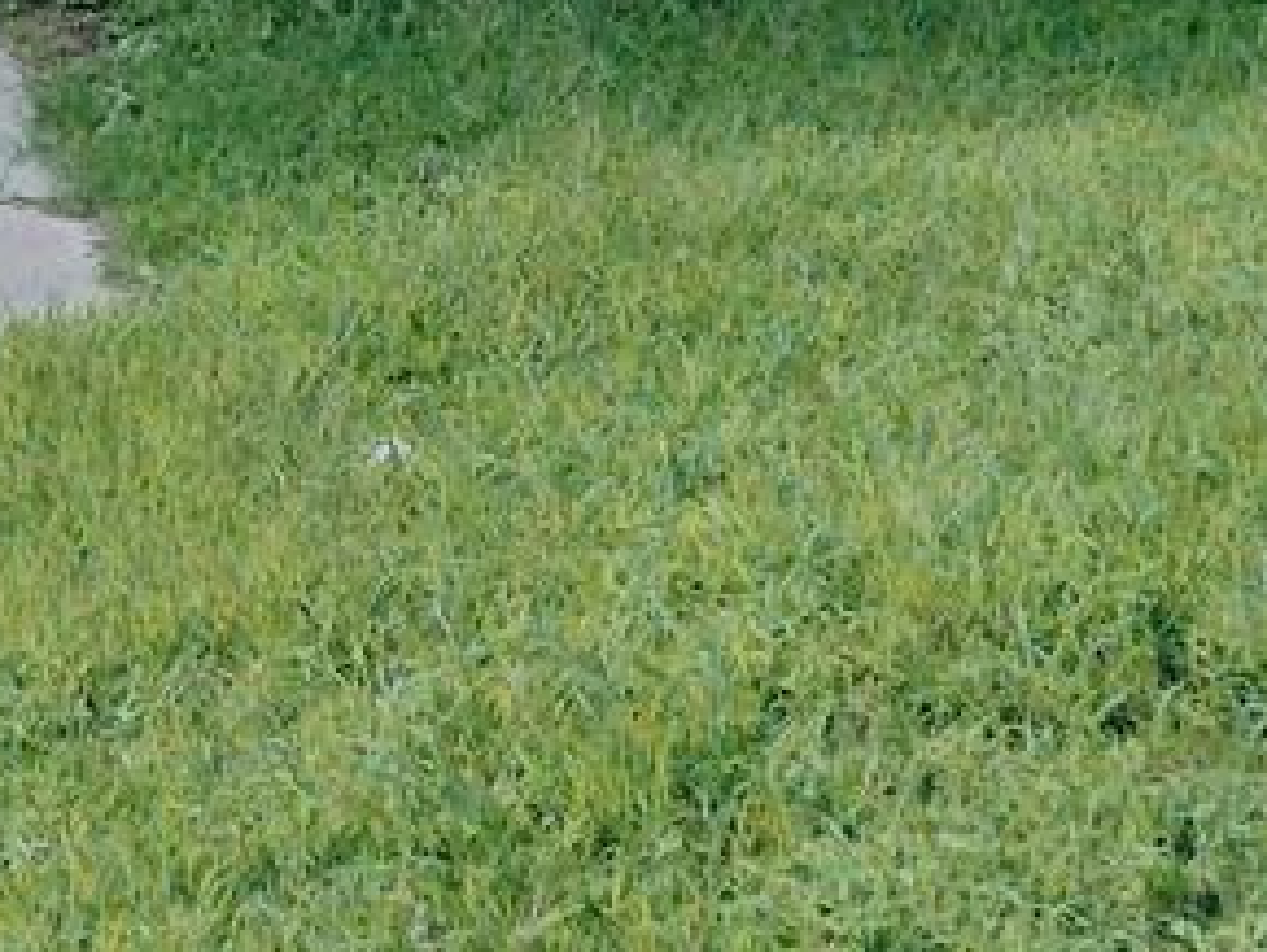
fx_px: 4909
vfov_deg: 10.0
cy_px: -1149
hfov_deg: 13.9
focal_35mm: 134
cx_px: -537
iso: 100
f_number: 1.7
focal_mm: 4.71
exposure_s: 1/2456
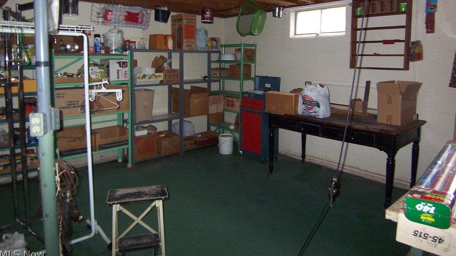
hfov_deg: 71.9
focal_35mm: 26
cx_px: 233
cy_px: 85
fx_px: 314
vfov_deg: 43.7
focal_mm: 3.8
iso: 200
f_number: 2.8
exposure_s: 1/30
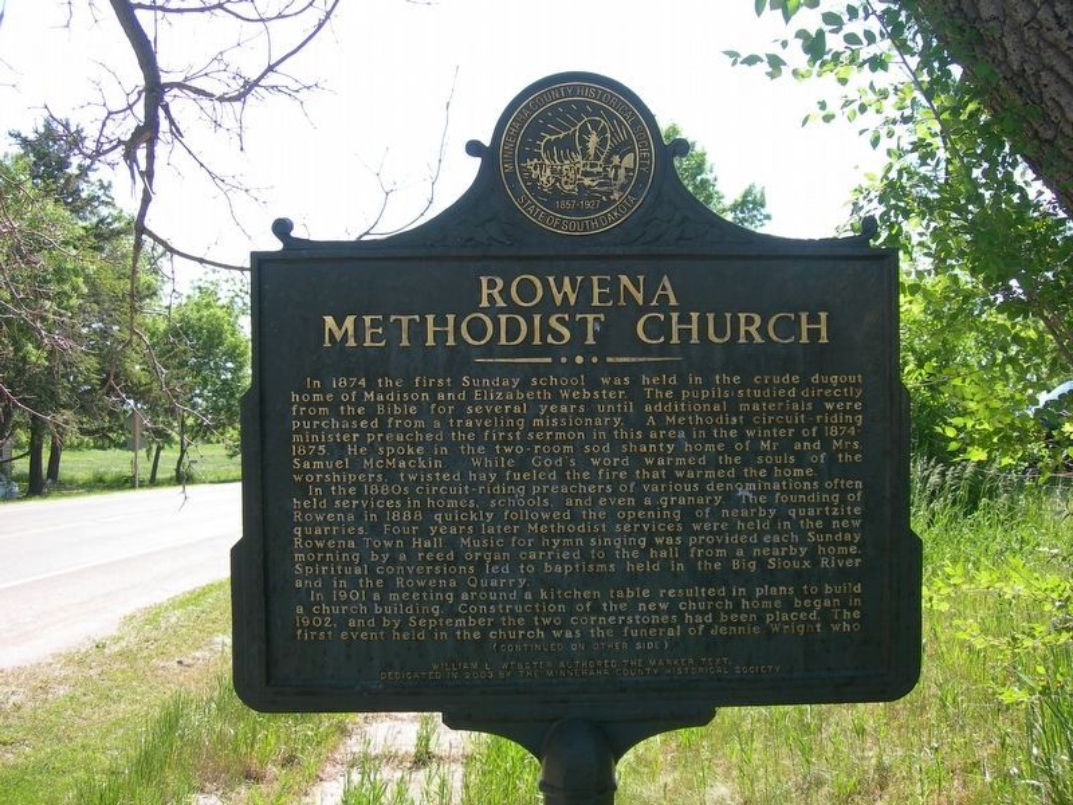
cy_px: 402
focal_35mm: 38
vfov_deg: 37.7
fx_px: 1178
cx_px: 536
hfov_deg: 49.0
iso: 50
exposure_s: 1/339
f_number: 2.8
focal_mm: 7.8
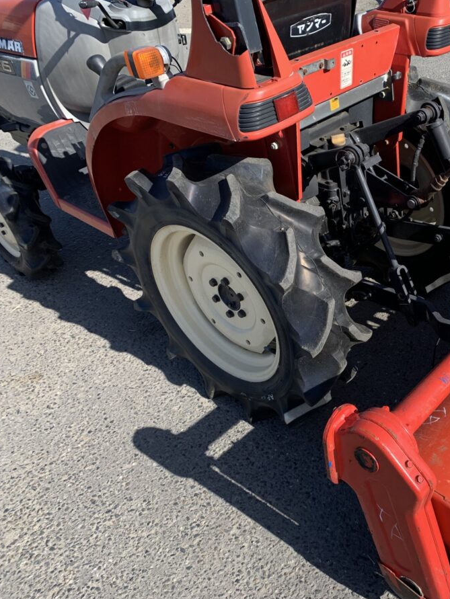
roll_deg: -0.1
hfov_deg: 38.2
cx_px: 397
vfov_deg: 52.6
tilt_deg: -36.6
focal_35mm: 35
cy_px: 301
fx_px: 606
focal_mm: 4.25
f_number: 1.8
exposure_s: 1/1021
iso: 25
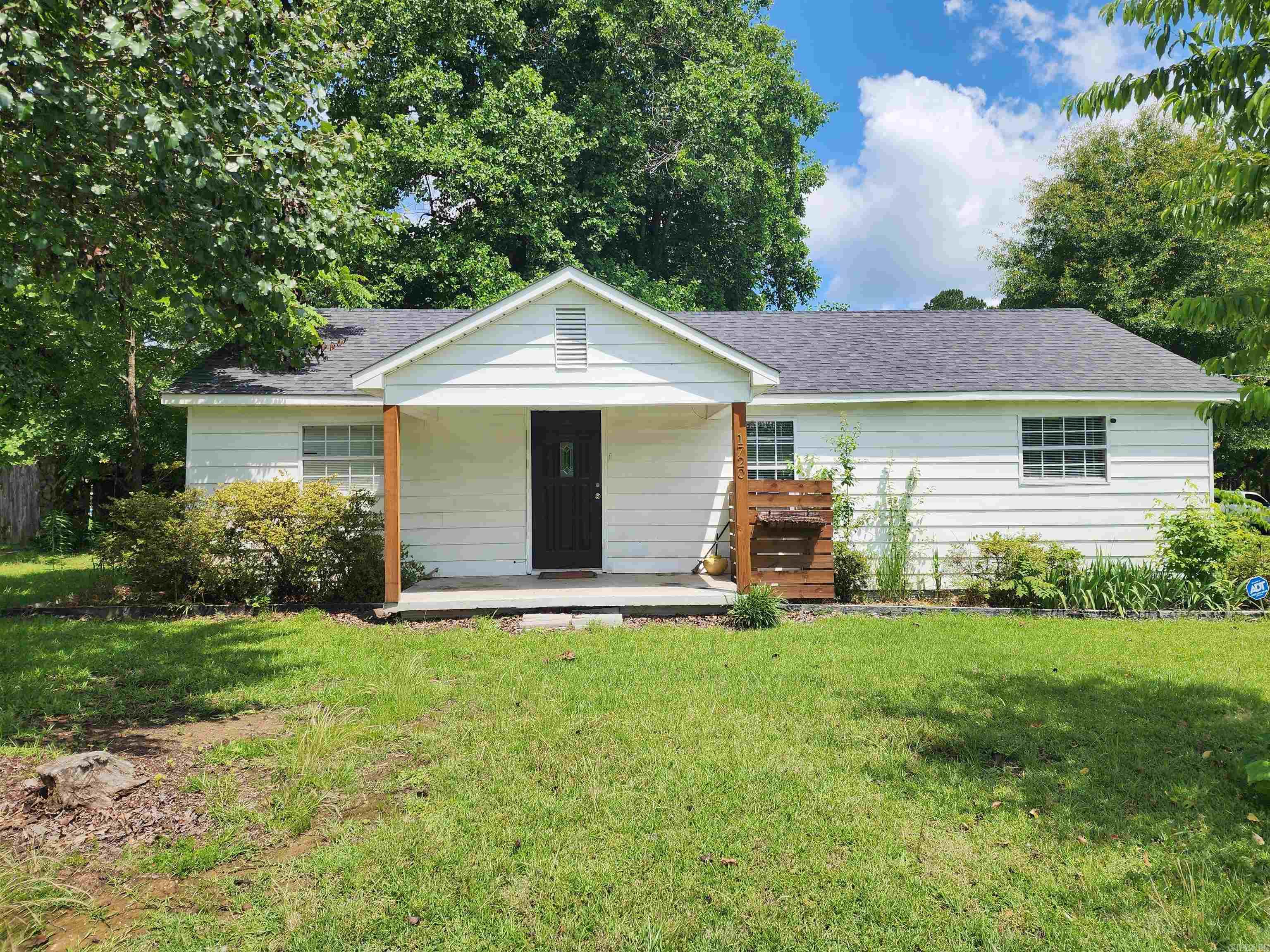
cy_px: 476
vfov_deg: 58.9
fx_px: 844
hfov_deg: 73.9
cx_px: 635
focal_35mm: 23
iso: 12
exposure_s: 1/1093
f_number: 1.8
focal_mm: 6.4
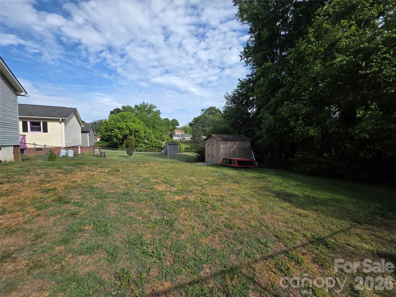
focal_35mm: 13
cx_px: 198
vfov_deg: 89.9
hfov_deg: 106.2
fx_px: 149
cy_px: 148
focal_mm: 2.2
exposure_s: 1/1874
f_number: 1.9
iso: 40
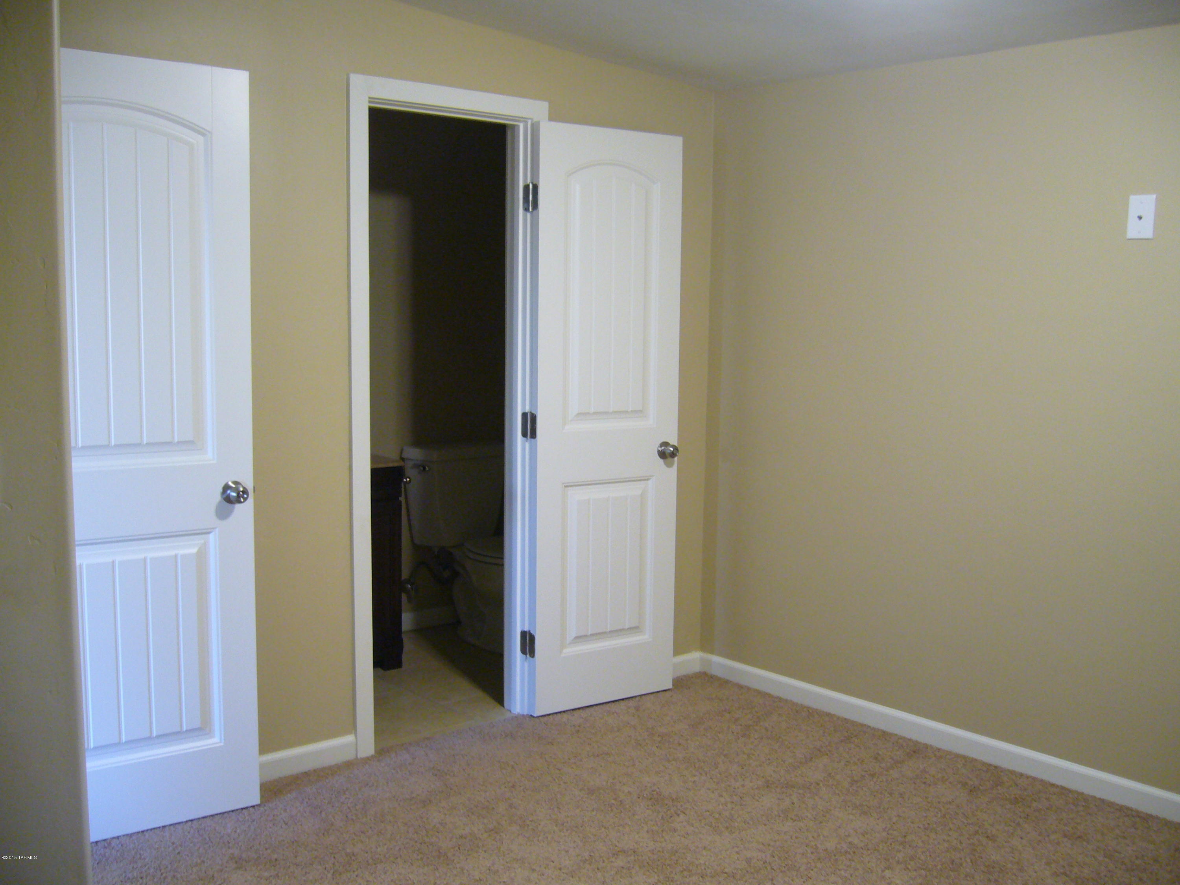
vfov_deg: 40.7
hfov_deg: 52.6
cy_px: 442
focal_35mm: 35
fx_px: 1193
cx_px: 590
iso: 200
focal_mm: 5.8
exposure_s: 1/8
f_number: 2.8
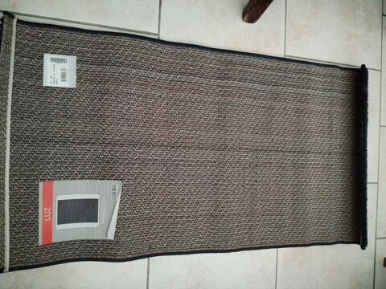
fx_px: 290
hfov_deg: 67.3
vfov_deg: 53.1
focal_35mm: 26
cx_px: 193
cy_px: 144
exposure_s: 1/16.7
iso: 737
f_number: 1.8
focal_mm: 4.25
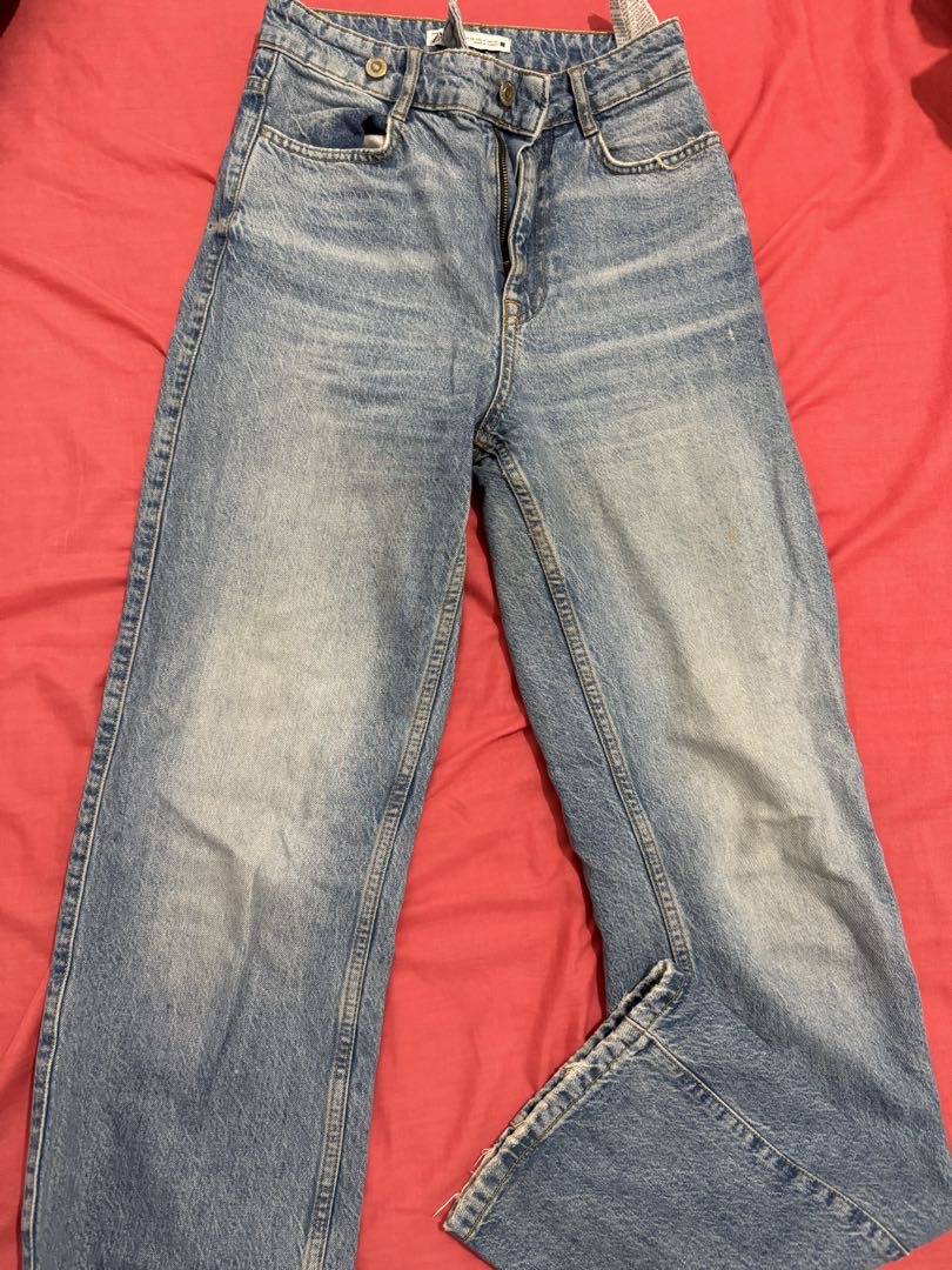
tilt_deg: -80.0
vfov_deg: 71.6
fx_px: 880
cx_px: 476
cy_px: 635
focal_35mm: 24
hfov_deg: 56.8
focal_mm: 6.76
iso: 500
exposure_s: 1/50
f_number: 1.78
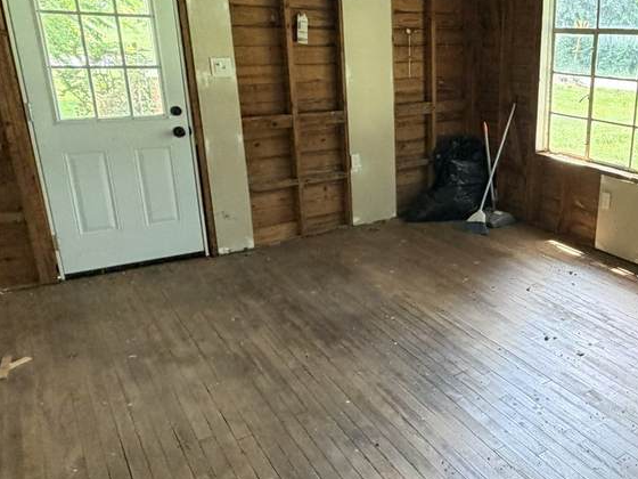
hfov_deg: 53.2
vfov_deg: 44.2
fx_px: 590
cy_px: 229
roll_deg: -1.6
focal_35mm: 32
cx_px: 508
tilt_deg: -17.8
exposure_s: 1/117
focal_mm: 2.22
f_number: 2.2
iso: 320
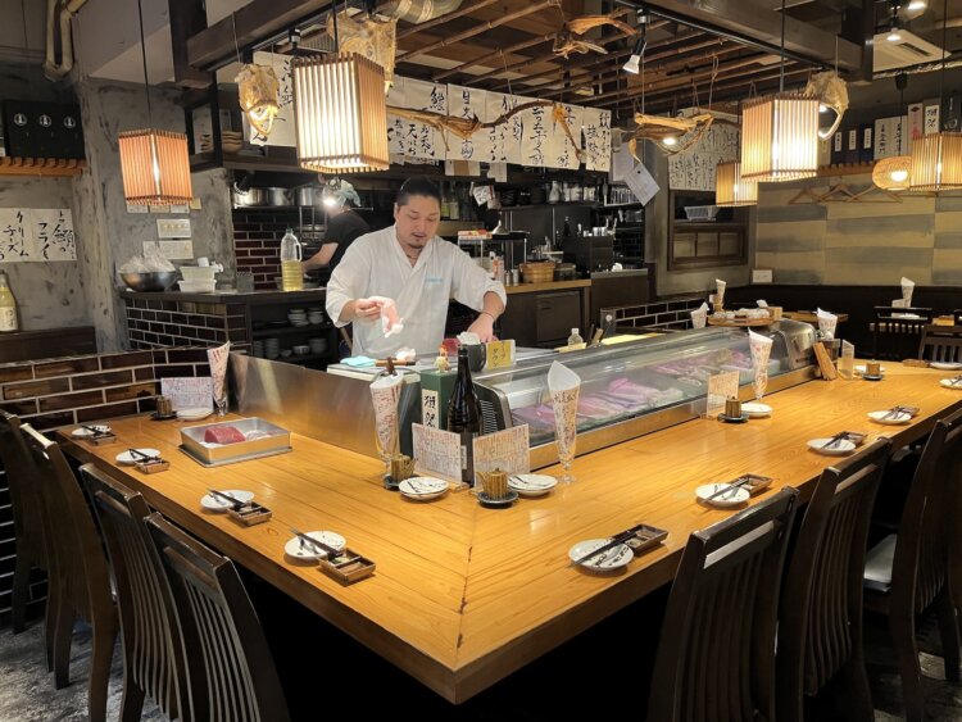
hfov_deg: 67.3
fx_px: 723
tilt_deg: -8.5
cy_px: 361
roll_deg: +1.8
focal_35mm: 26
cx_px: 481
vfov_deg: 53.1
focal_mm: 5.1
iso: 160
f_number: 1.6
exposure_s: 1/50
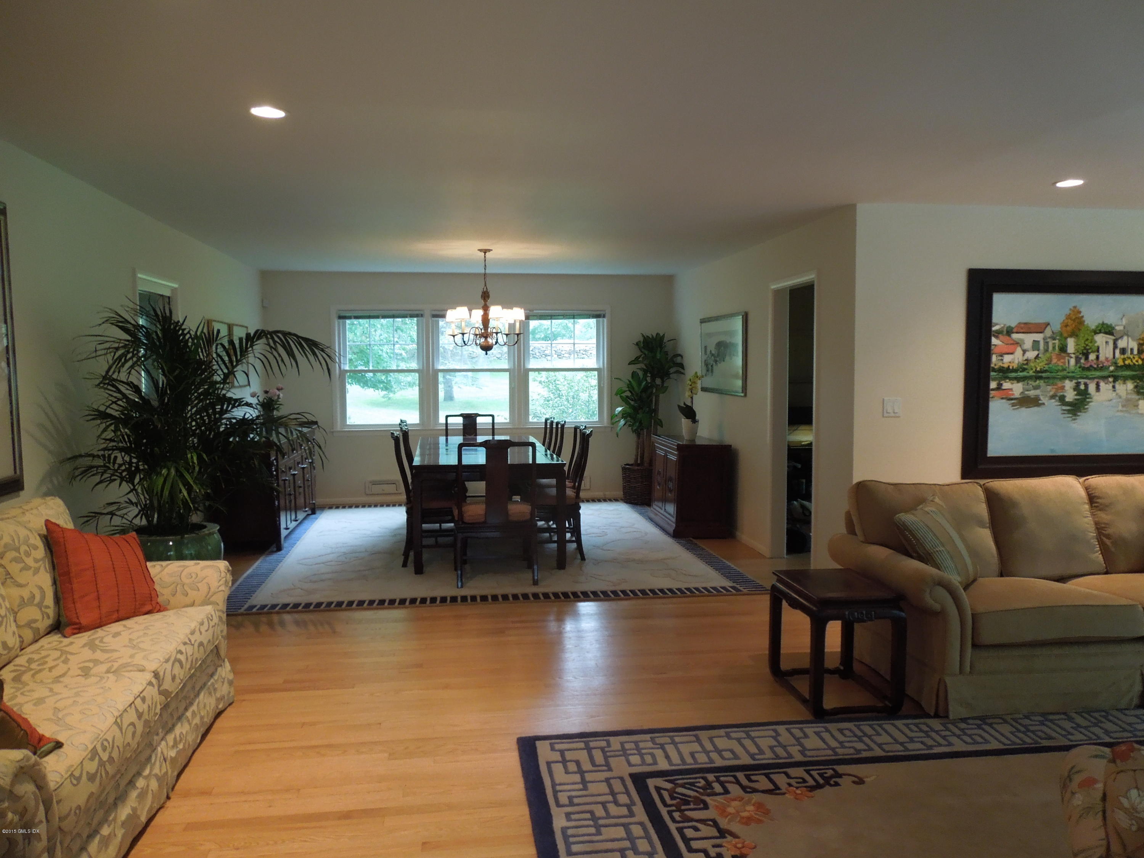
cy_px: 429
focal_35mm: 25
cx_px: 572
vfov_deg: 54.9
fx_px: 826
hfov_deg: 69.4
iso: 360
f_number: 3.3
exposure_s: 1/30
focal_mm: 4.5
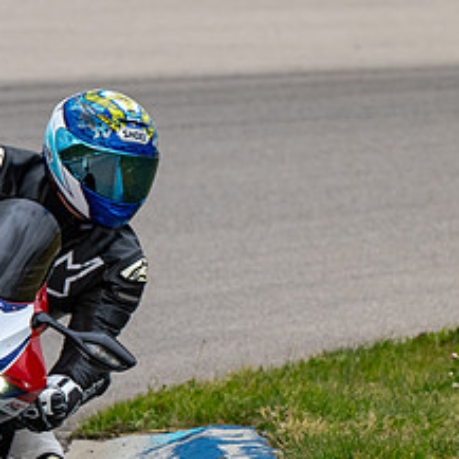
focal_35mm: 988
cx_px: -224
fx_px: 14822
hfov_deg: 1.8
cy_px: 308
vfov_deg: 1.8
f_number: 9
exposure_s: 1/800
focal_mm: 350
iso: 720
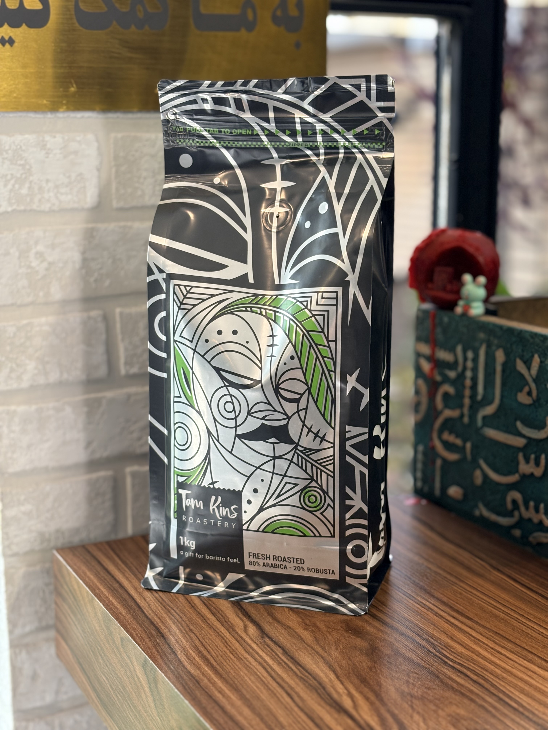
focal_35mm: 52
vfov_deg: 36.8
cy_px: 365
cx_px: 274
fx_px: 1098
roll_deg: +0.3
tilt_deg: -11.6
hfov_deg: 28.0
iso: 80
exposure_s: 1/50
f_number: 1.6
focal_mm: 5.96
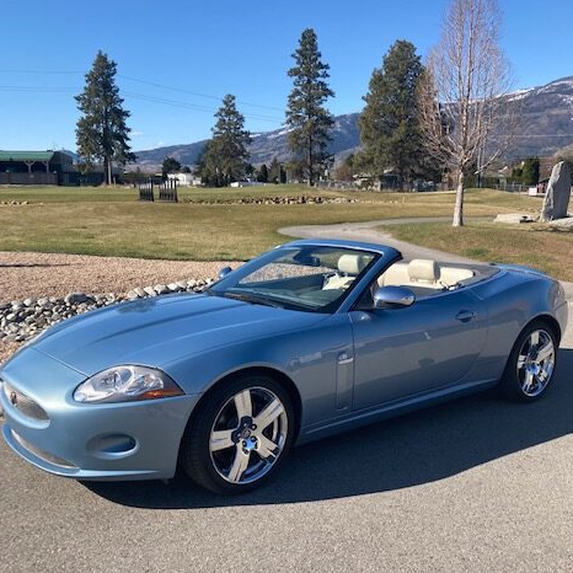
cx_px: 282
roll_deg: +0.6
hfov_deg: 48.4
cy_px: 331
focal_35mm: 34
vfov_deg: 48.3
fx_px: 637
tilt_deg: -9.6
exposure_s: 1/1473
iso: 20
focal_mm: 3.99
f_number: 1.8
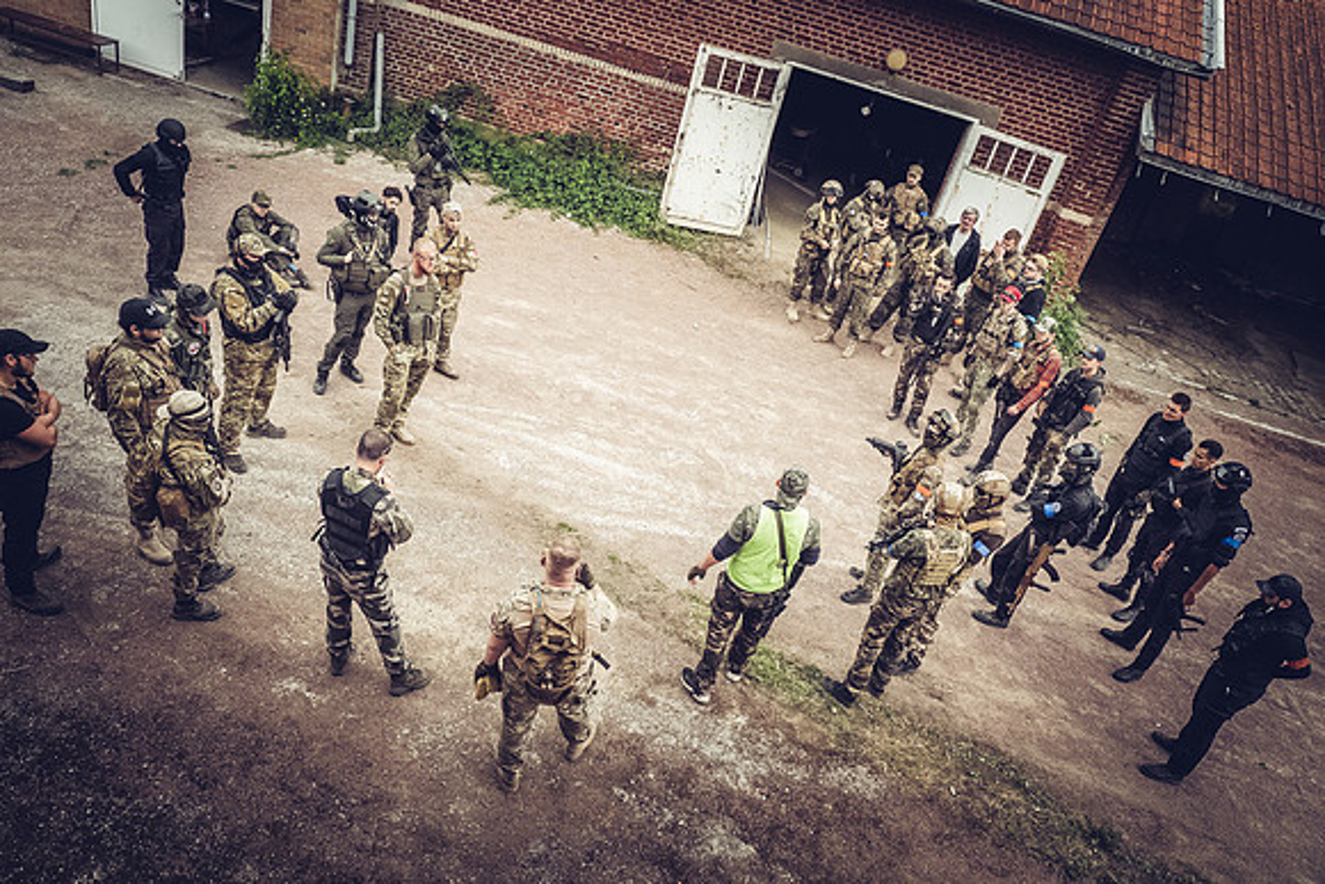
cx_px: 662
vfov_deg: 51.4
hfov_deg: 71.6
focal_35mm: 25
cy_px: 442
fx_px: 919
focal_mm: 12
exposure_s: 1/250
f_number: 5.6
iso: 200
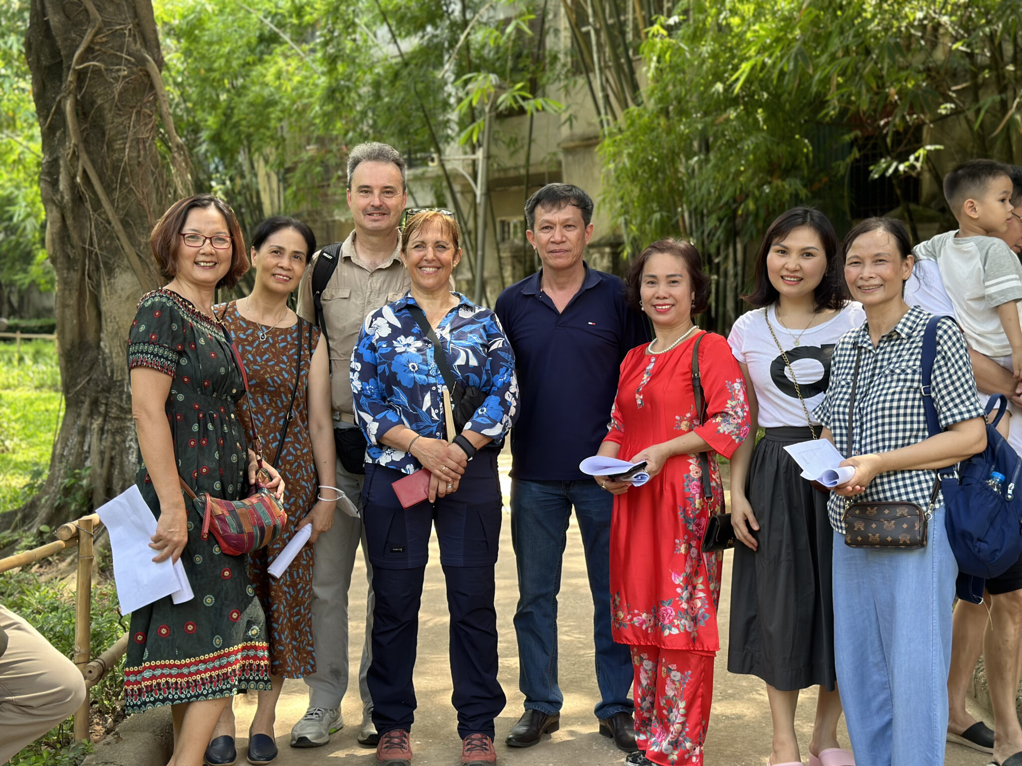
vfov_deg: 30.3
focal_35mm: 48
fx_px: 1417
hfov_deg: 39.7
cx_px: 511
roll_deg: -0.6
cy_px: 383
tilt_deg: -4.0
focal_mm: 6.86
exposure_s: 1/253
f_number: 1.78
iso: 80
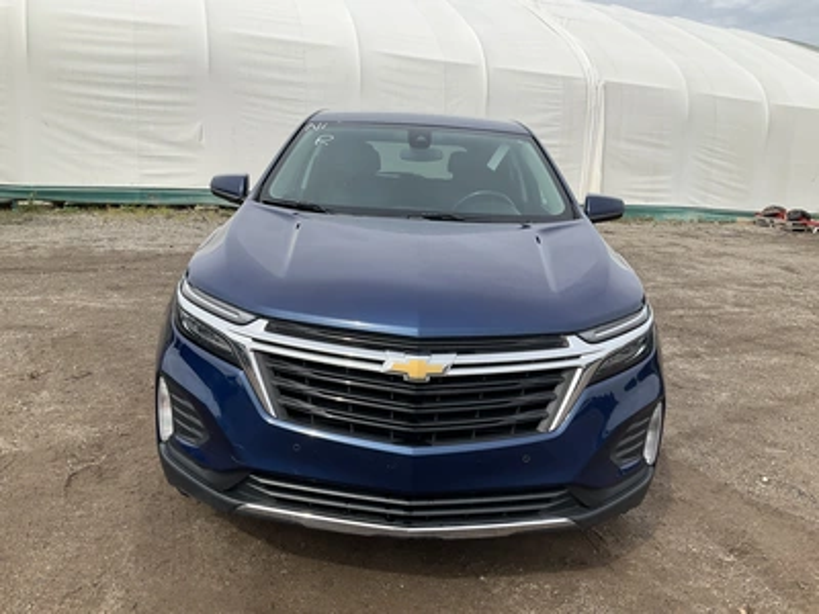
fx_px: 686
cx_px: 410
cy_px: 307
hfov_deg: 61.7
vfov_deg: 48.2
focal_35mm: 29
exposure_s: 1/1534
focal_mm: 3
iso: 25
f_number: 1.8
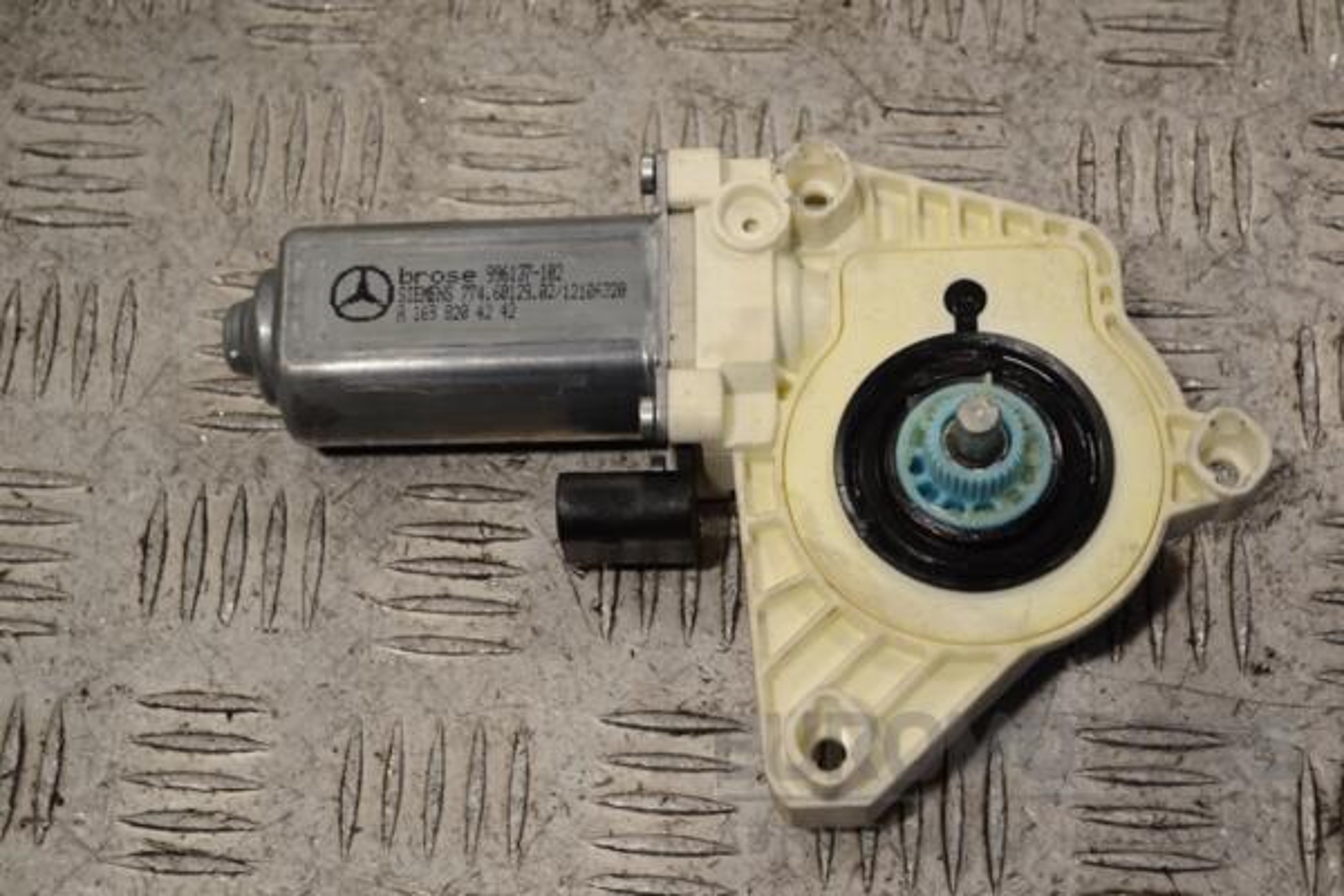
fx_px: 2688
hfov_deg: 28.1
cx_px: 672
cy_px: 448
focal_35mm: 72
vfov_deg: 18.9
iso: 100
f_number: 5.6
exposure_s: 1/40
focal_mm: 48
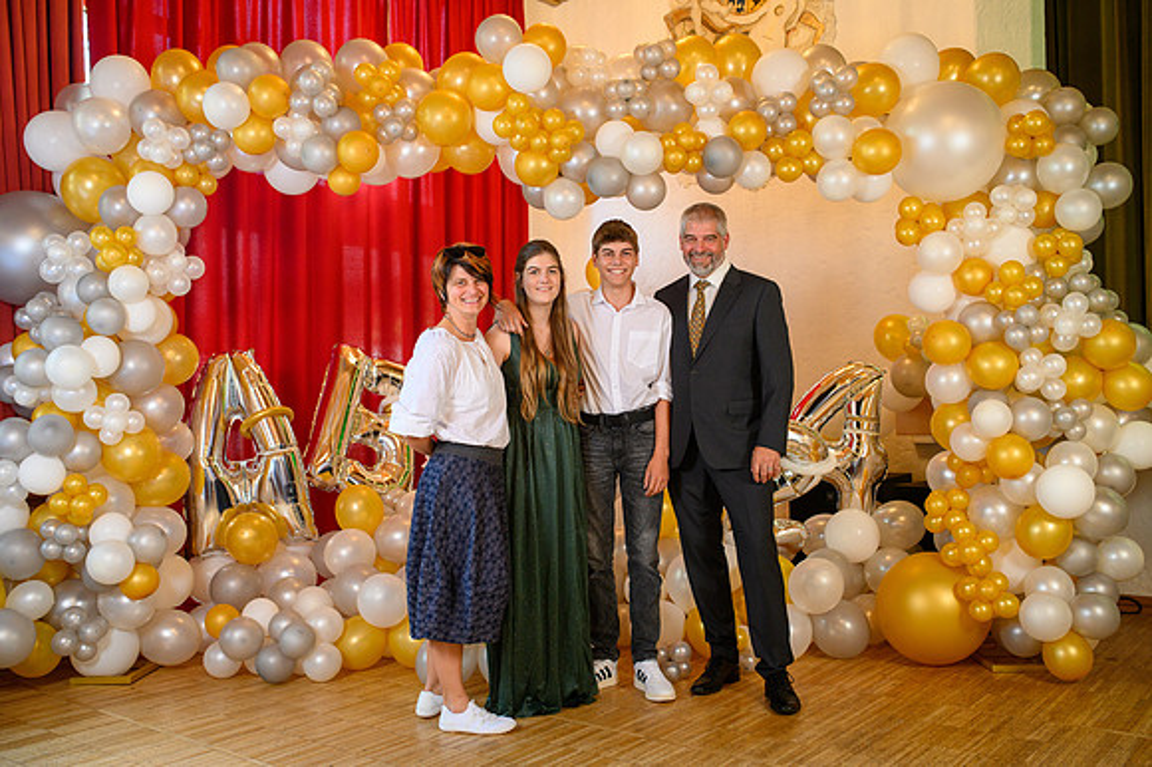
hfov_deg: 54.5
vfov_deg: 37.8
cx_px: 576
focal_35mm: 35
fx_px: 1119
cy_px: 384
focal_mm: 35
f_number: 3.5
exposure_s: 1/100
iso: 1250
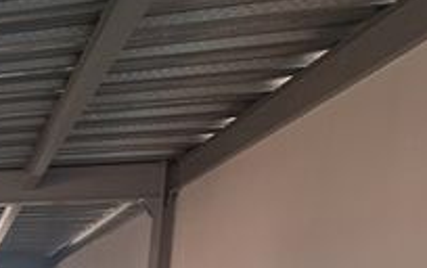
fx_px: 524
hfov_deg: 27.4
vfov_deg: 24.1
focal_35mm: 45
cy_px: 373
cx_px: -238
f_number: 2.2
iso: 50
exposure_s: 1/60
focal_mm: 1.74
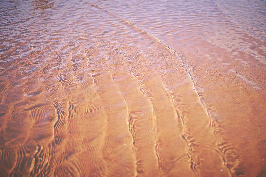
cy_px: 88
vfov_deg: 37.8
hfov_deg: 54.4
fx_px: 259
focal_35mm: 35
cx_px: 133
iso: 100
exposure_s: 1/2500
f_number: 2.8
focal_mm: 35
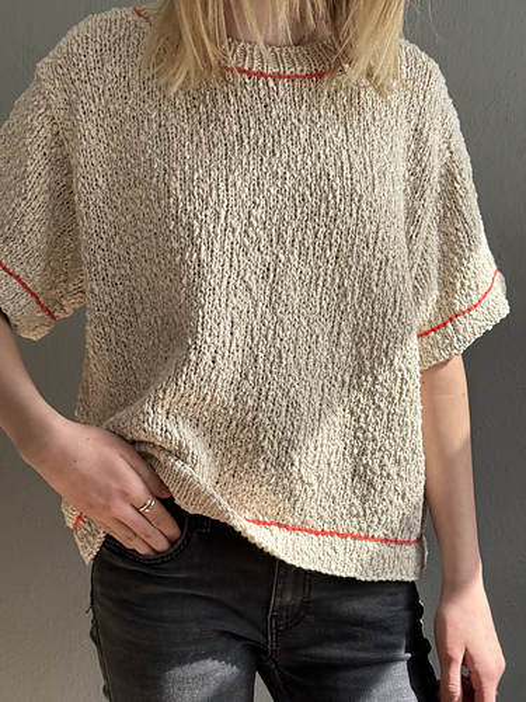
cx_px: 263
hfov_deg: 30.3
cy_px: 351
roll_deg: +1.1
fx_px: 972
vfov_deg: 39.7
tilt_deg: -5.2
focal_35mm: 48
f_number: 1.78
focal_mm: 6.76
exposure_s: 1/463
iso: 64
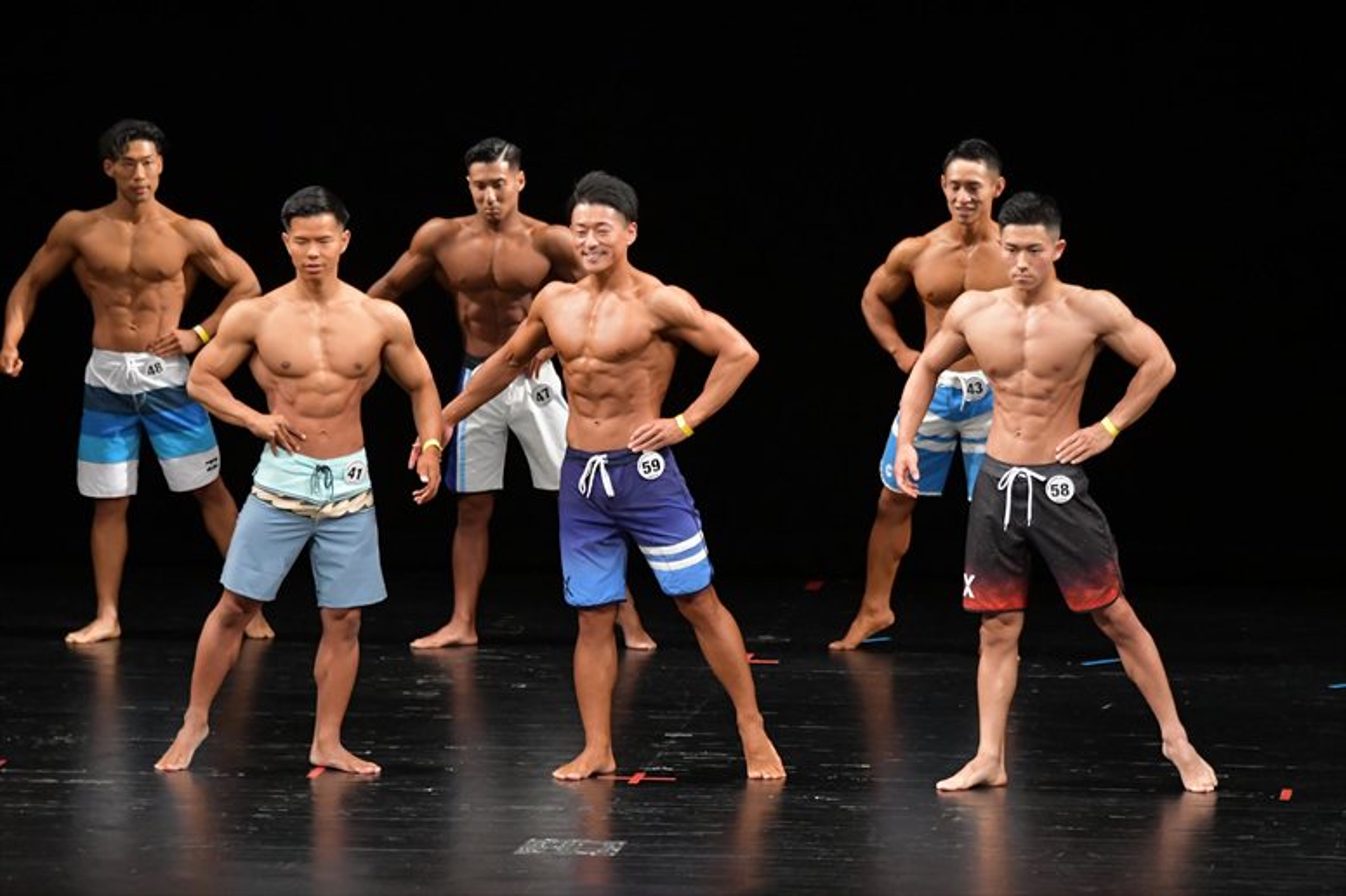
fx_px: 8409
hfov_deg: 9.2
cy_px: 448
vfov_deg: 6.1
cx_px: 673
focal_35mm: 225
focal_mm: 150
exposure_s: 1/400
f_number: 5.6
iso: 3200
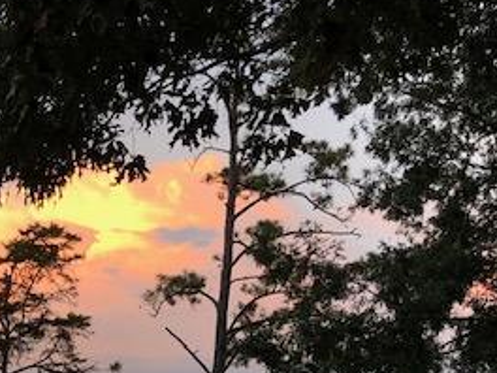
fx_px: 976
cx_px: 49
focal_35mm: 68
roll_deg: +0.0
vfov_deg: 20.5
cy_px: 424
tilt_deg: -0.3
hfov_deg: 27.5
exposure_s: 1/120
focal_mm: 4
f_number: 1.8
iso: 50
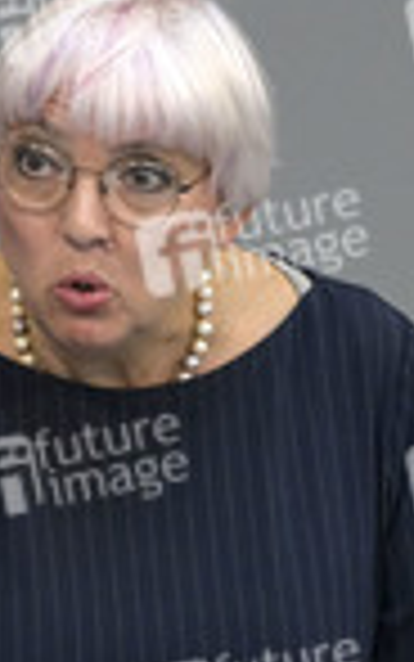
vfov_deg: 1.7
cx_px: 133
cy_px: 581
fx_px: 22021
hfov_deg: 1.1
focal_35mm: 1221
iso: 8000
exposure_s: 1/500
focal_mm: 390
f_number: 5.6
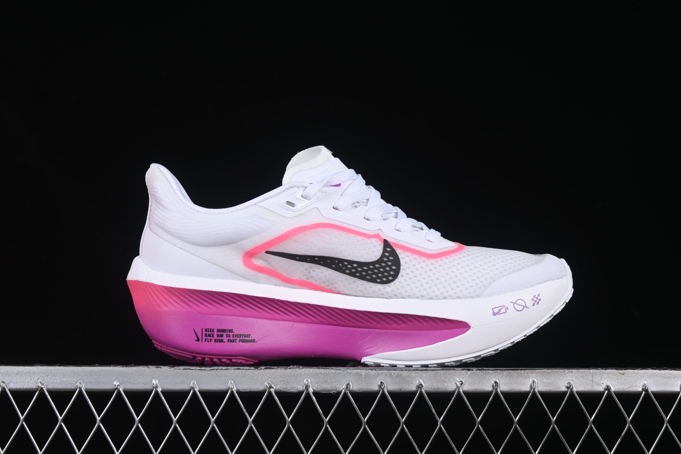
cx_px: 340
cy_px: 227
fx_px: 1419
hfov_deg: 27.0
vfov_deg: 18.2
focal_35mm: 75
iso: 160
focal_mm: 50
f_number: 8
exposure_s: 1/80
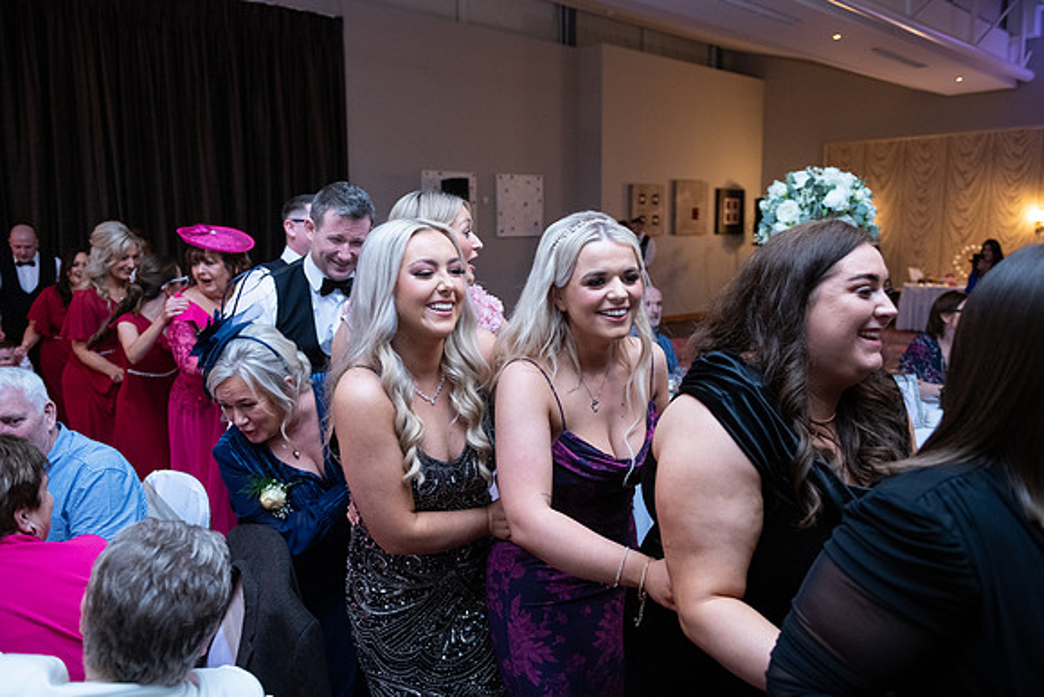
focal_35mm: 27
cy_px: 348
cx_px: 522
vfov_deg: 48.0
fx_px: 783
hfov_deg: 67.4
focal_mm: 27
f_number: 3.5
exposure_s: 1/160
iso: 1250
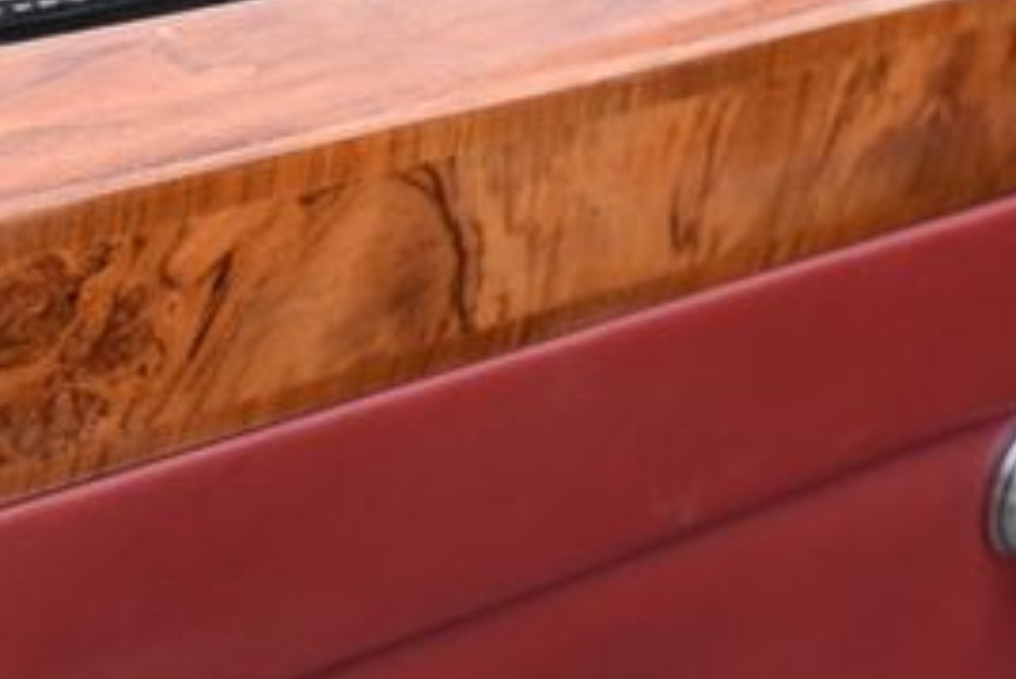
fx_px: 3445
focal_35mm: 122
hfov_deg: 16.8
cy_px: 57
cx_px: 607
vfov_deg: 11.2
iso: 800
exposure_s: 1/160
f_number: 6.3
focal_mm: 34
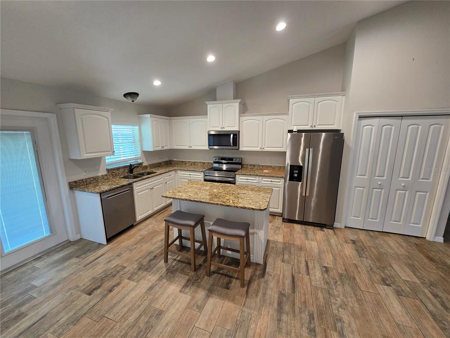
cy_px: 169
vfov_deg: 89.9
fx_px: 169
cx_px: 225
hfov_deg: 106.2
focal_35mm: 13
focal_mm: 2.2
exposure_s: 1/60
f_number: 2.2
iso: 200
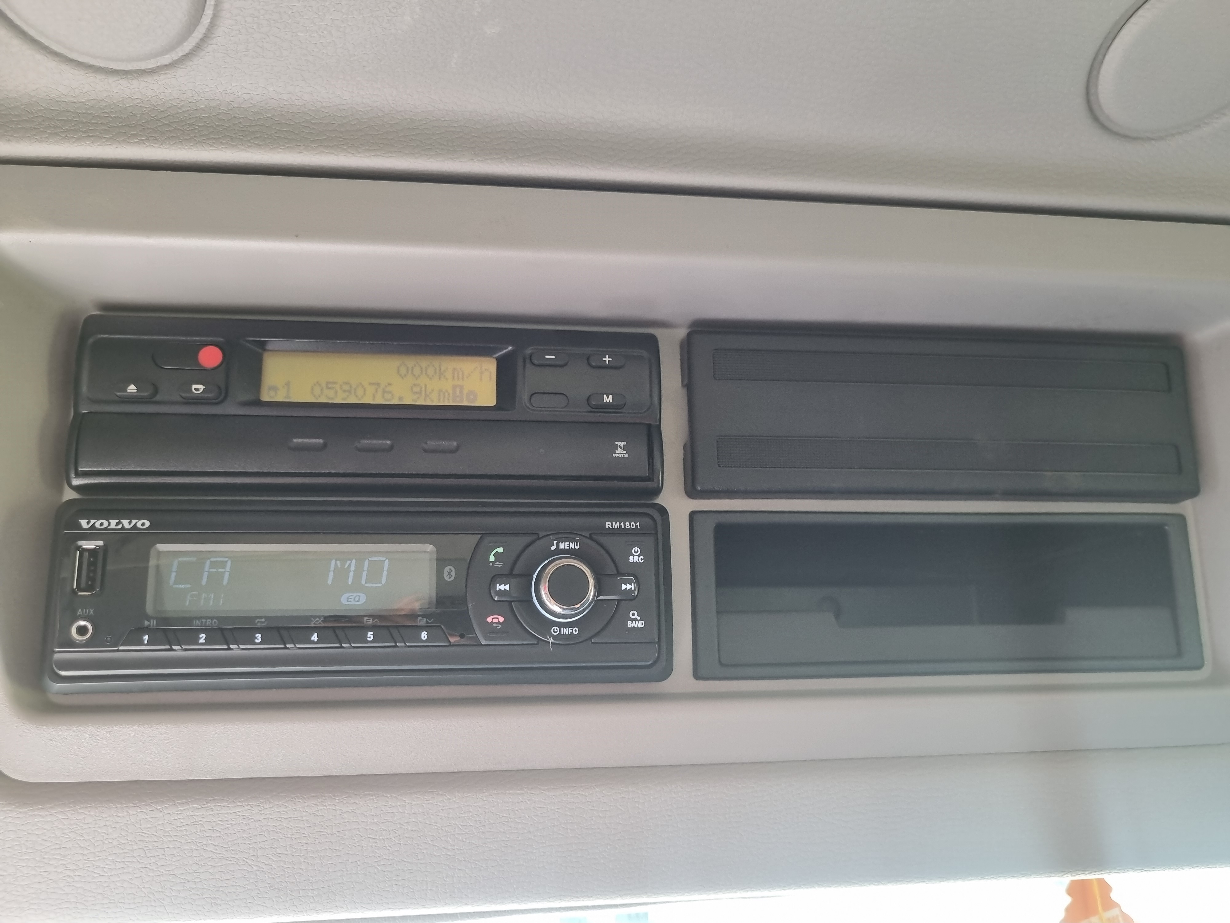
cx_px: 615
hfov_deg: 67.3
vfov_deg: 53.1
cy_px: 462
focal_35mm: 26
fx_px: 924
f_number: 1.8
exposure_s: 1/100
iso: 160
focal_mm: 5.4
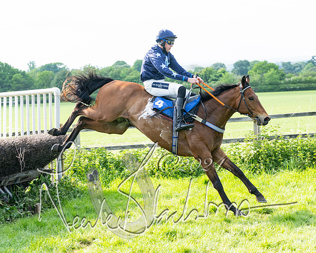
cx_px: 147
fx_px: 932
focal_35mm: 100
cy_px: 120
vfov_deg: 15.4
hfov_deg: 19.2
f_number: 5
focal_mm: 72
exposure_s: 1/800
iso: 400
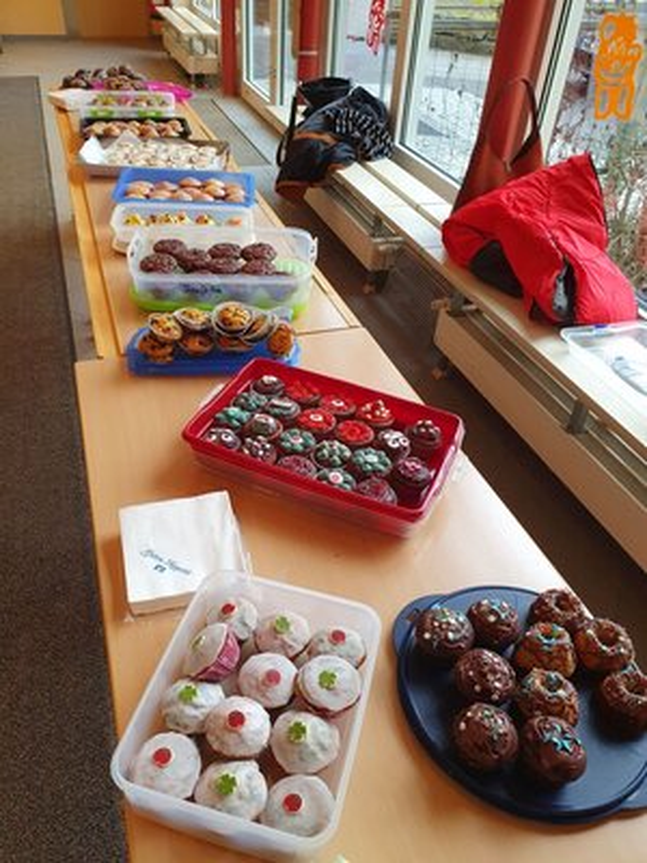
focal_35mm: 26
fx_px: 648
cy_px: 432
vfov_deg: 67.3
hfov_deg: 53.1
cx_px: 324
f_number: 2.4
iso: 200
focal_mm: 4.32
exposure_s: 1/50
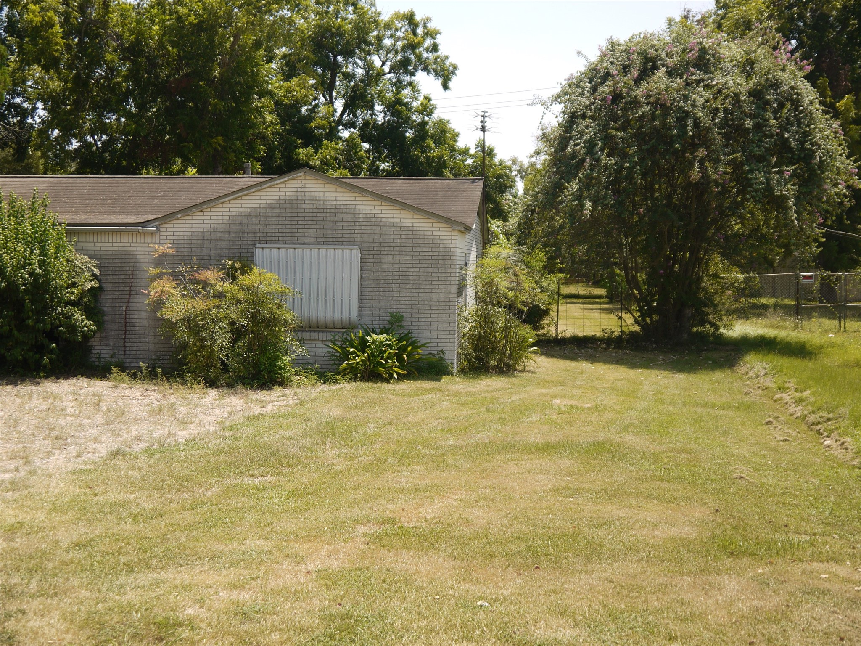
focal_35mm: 44
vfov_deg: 32.9
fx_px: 1094
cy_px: 323
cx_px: 430
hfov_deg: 42.9
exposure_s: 1/500
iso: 100
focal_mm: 22
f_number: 4.4
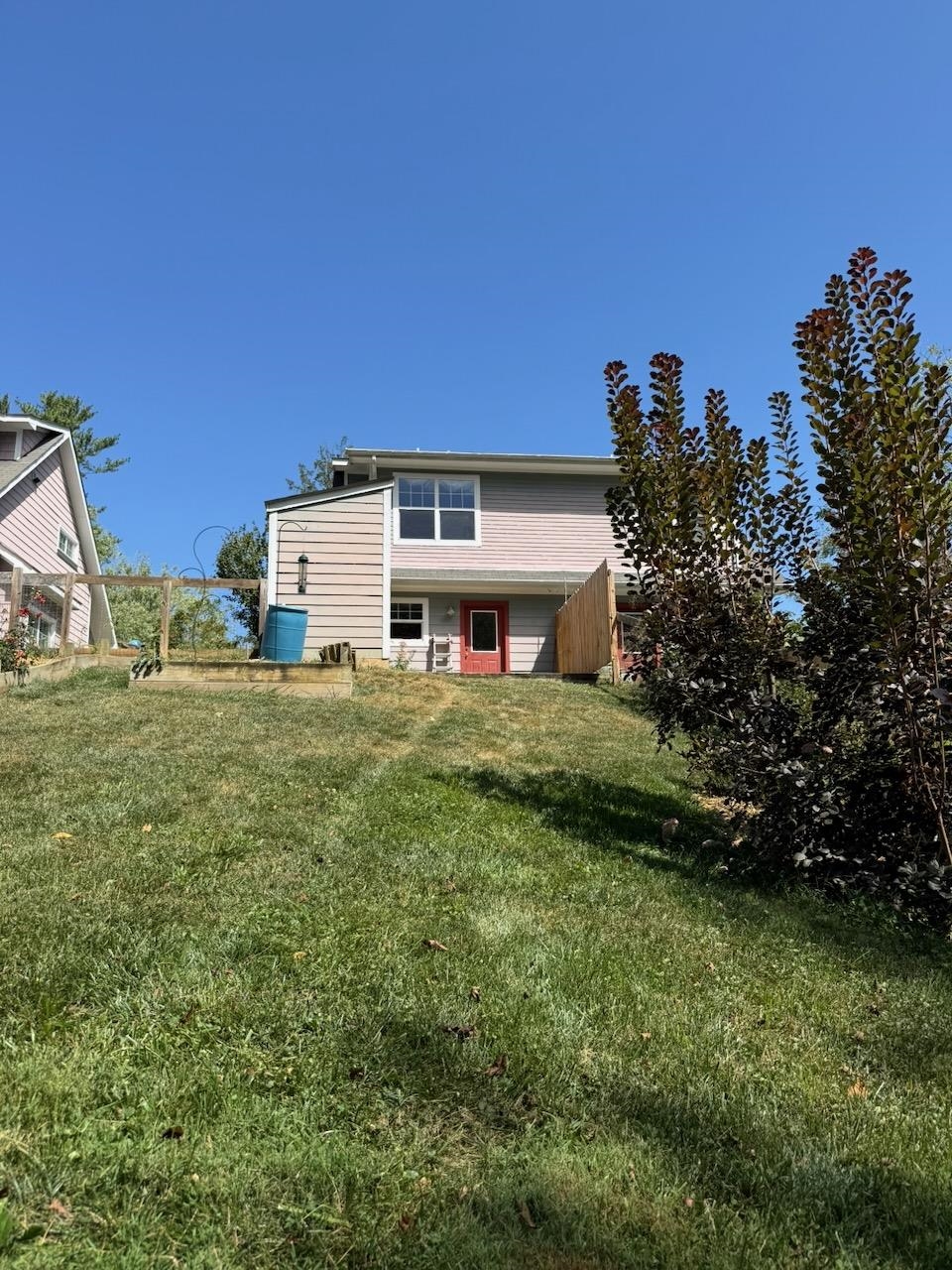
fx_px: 880
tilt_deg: +11.8
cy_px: 635
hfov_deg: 56.8
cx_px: 476
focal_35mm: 24
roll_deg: +1.9
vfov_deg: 71.6
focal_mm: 6.76
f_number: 1.78
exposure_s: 1/2703
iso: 80
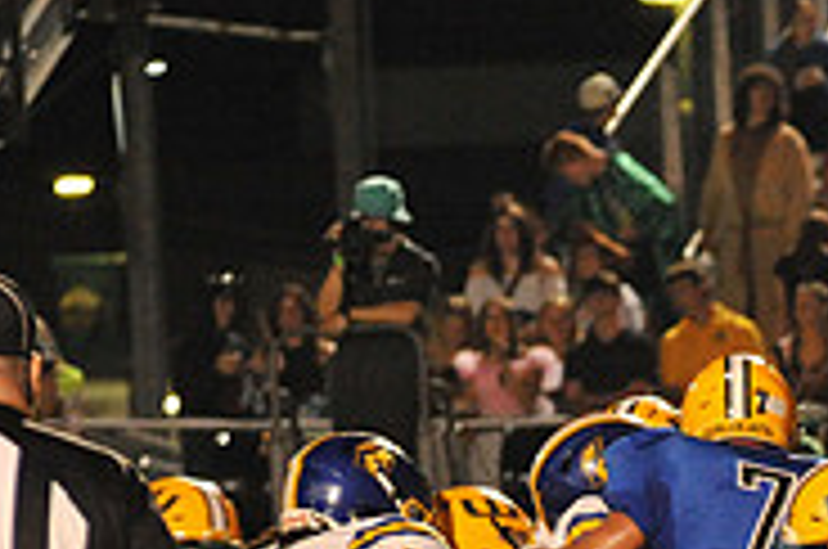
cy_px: 846
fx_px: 14488
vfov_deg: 2.2
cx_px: 1071
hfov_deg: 3.3
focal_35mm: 631
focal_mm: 200
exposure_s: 1/200
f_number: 6.3
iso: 6400
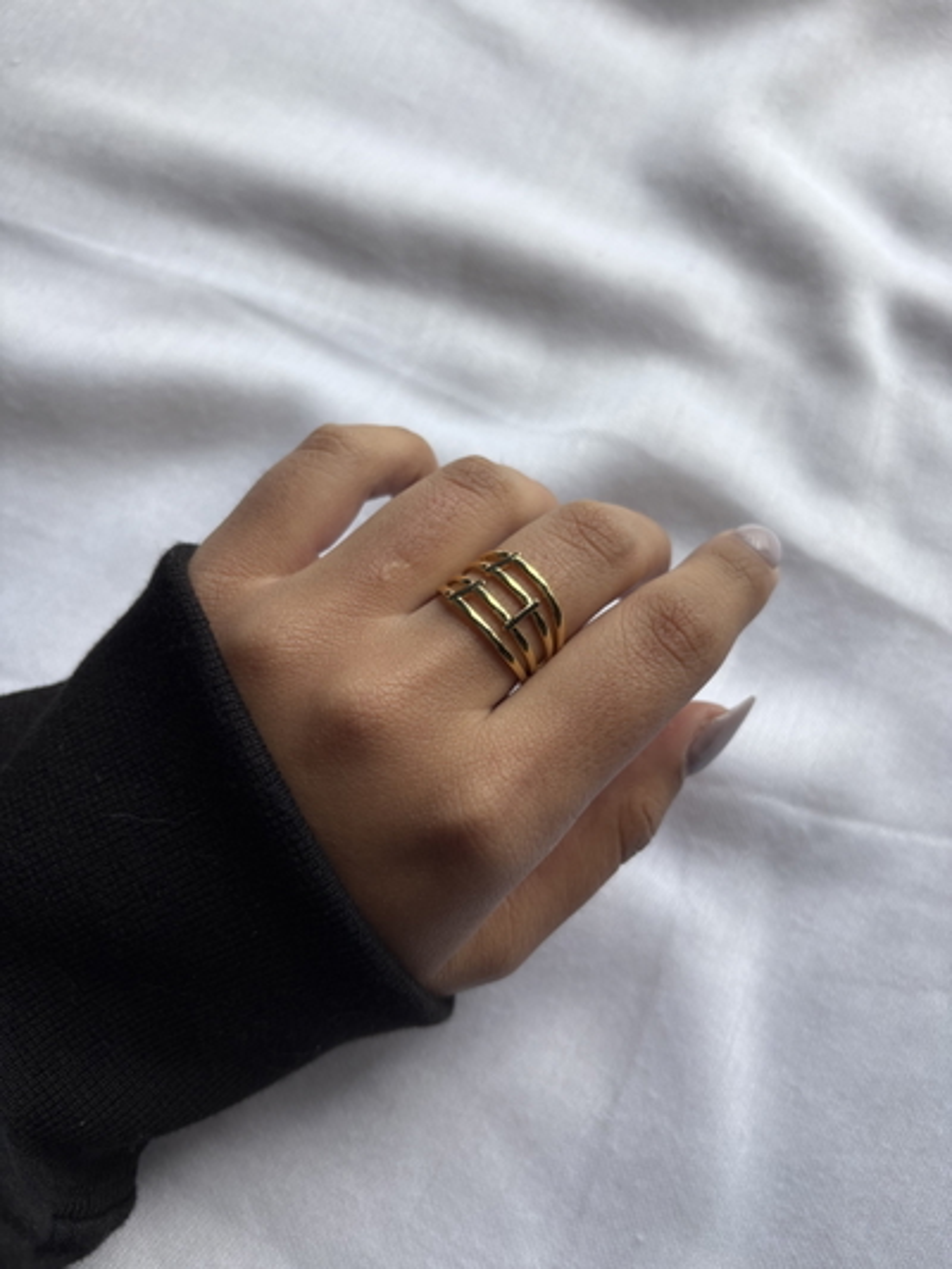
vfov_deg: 67.3
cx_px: 476
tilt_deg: -72.1
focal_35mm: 26
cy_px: 634
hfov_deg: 53.1
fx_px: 953
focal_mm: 5.96
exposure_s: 1/399
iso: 50
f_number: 1.6
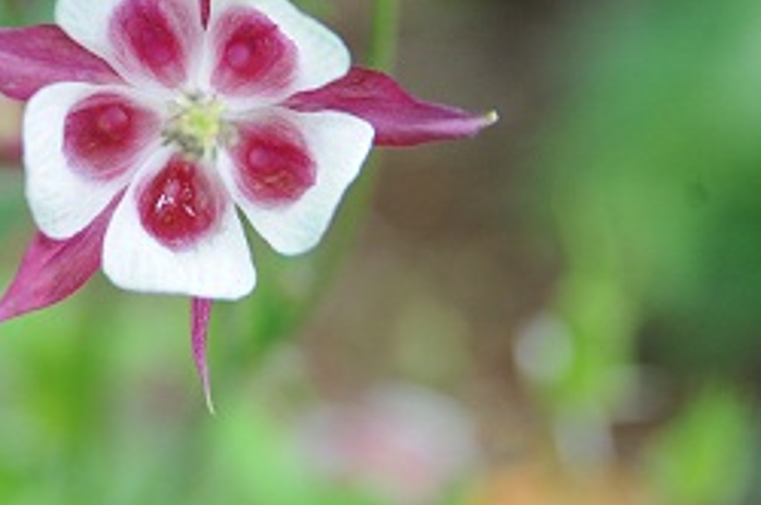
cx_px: 61
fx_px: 4940
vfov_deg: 5.9
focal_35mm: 234
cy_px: 135
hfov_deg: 8.8
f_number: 5
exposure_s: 1/100
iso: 800
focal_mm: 105
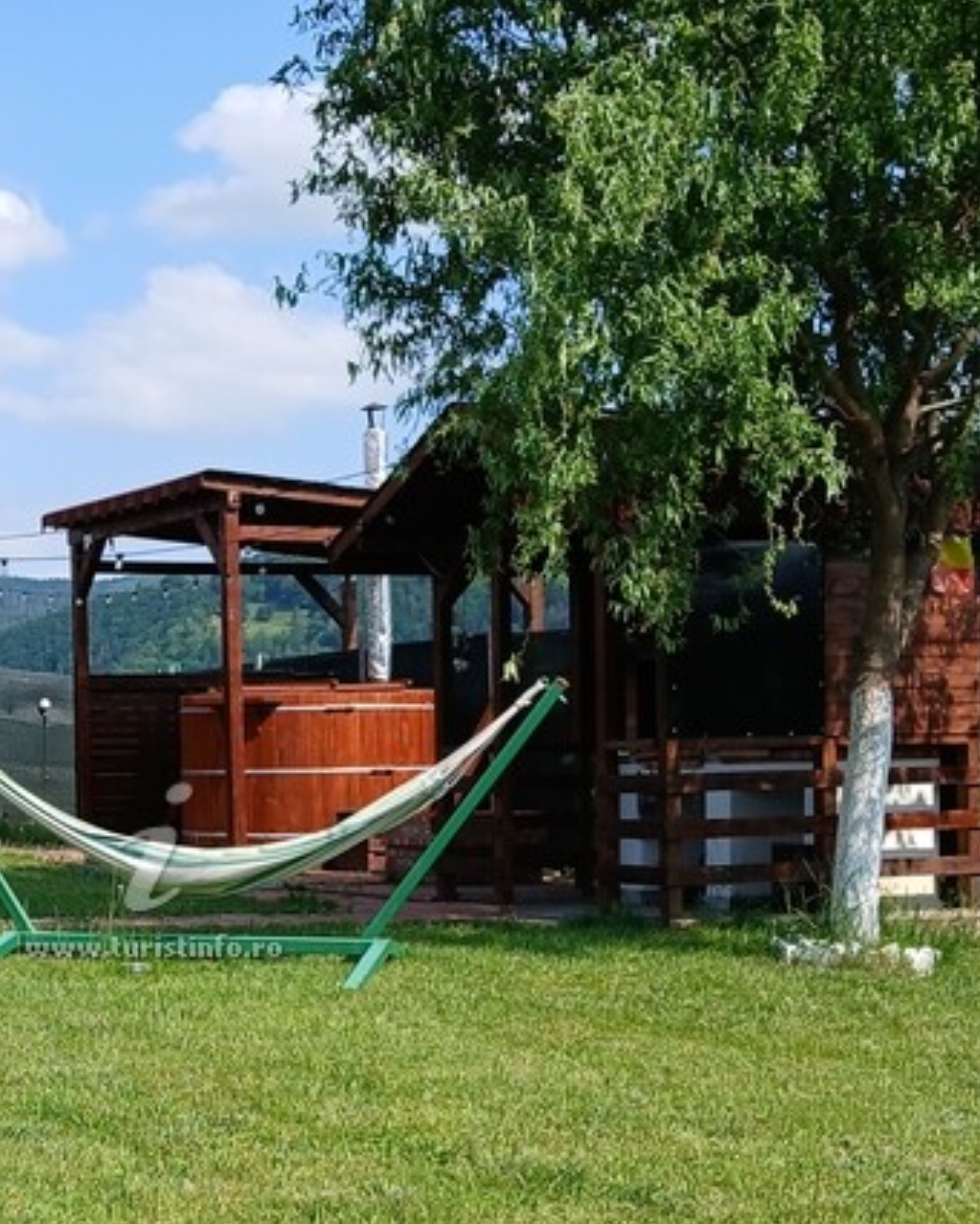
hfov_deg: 24.3
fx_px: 2211
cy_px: 827
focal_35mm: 61
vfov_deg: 30.7
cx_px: 115
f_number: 1.8
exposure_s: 1/485
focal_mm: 3.98
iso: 20
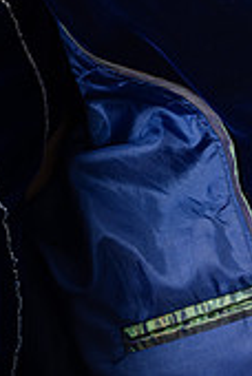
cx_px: 230
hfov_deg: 7.4
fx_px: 1934
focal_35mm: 185
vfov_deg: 11.0
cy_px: 354
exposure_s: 1/125
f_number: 8
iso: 100
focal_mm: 70
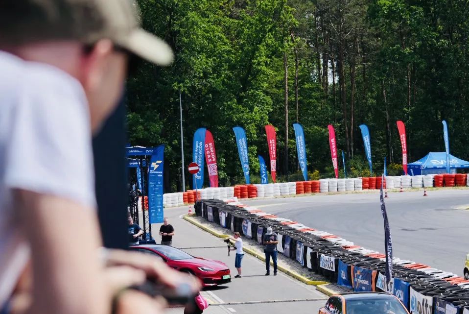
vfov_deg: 9.5
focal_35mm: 145
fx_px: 1891
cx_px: 341
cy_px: 257
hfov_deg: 14.1
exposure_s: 1/1000
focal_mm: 86
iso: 100
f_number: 4
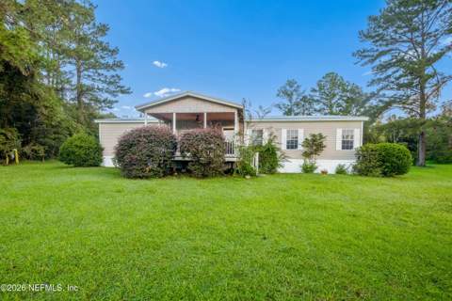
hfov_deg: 104.3
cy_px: 150
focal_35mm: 14
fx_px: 176
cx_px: 226
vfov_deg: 81.2
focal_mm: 14
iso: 400
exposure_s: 1/100
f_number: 8
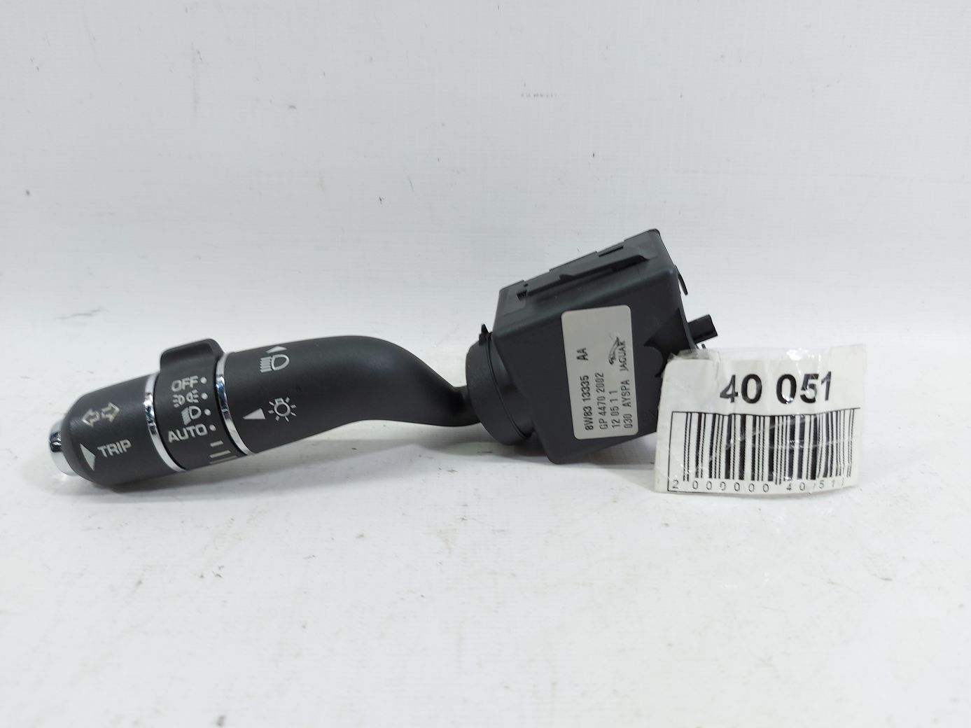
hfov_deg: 71.6
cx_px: 486
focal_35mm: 24
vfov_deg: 56.8
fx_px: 673
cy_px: 364
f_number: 1.8
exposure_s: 1/50
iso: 40
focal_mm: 5.23
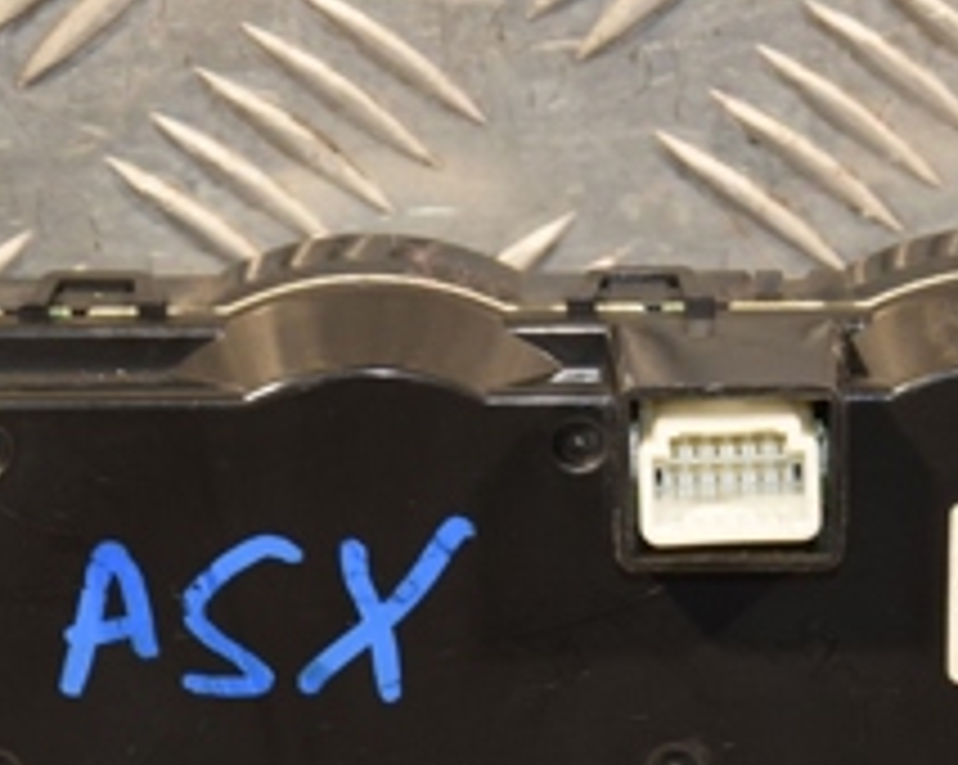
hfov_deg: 6.1
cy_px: 477
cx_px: 481
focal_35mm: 317
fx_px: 8991
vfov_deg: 4.9
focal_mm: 75
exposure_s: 1/100
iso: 800
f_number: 5.3
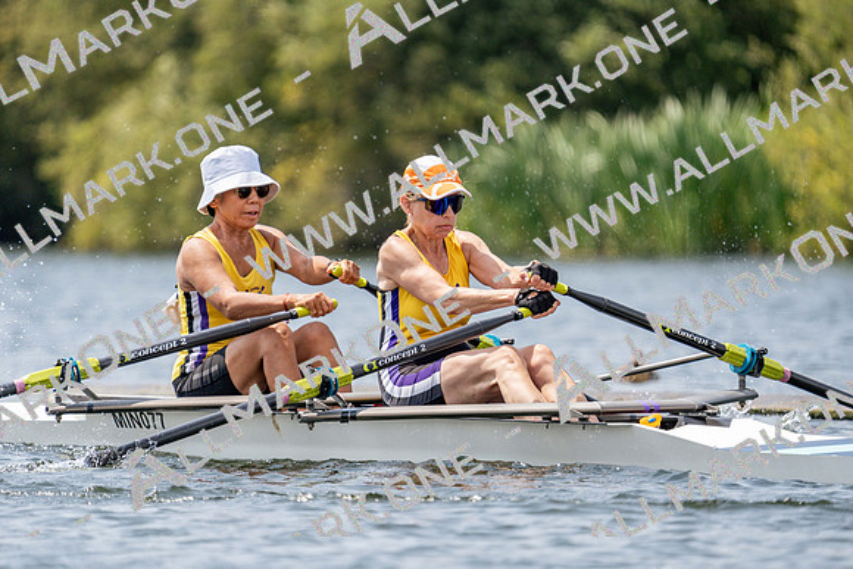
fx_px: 11684
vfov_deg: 2.8
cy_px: 284
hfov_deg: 4.2
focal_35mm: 493
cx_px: 426
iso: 320
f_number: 6.3
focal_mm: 493
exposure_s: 1/1600
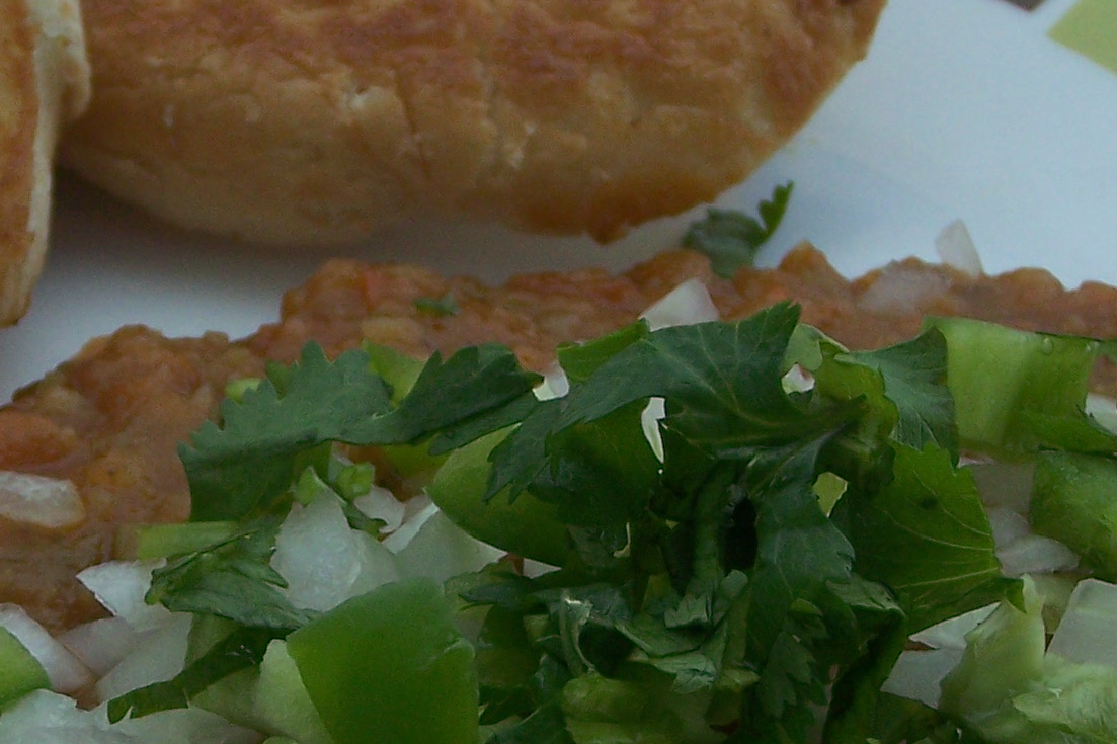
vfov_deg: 7.7
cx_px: 251
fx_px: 5553
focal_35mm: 179
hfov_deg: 11.5
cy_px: 465
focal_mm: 11.1
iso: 80
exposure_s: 1/80
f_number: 3.2
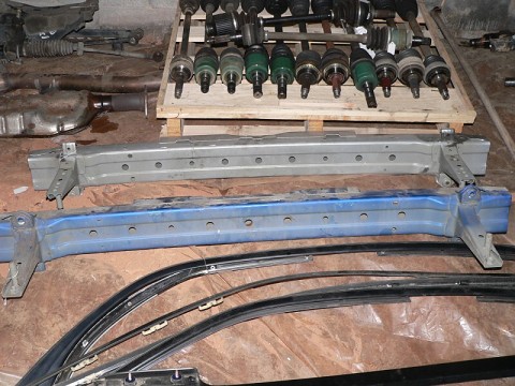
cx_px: 258
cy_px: 193
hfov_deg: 45.8
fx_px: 610
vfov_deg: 35.1
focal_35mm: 41
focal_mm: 6.8
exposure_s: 1/60
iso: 100
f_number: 2.8
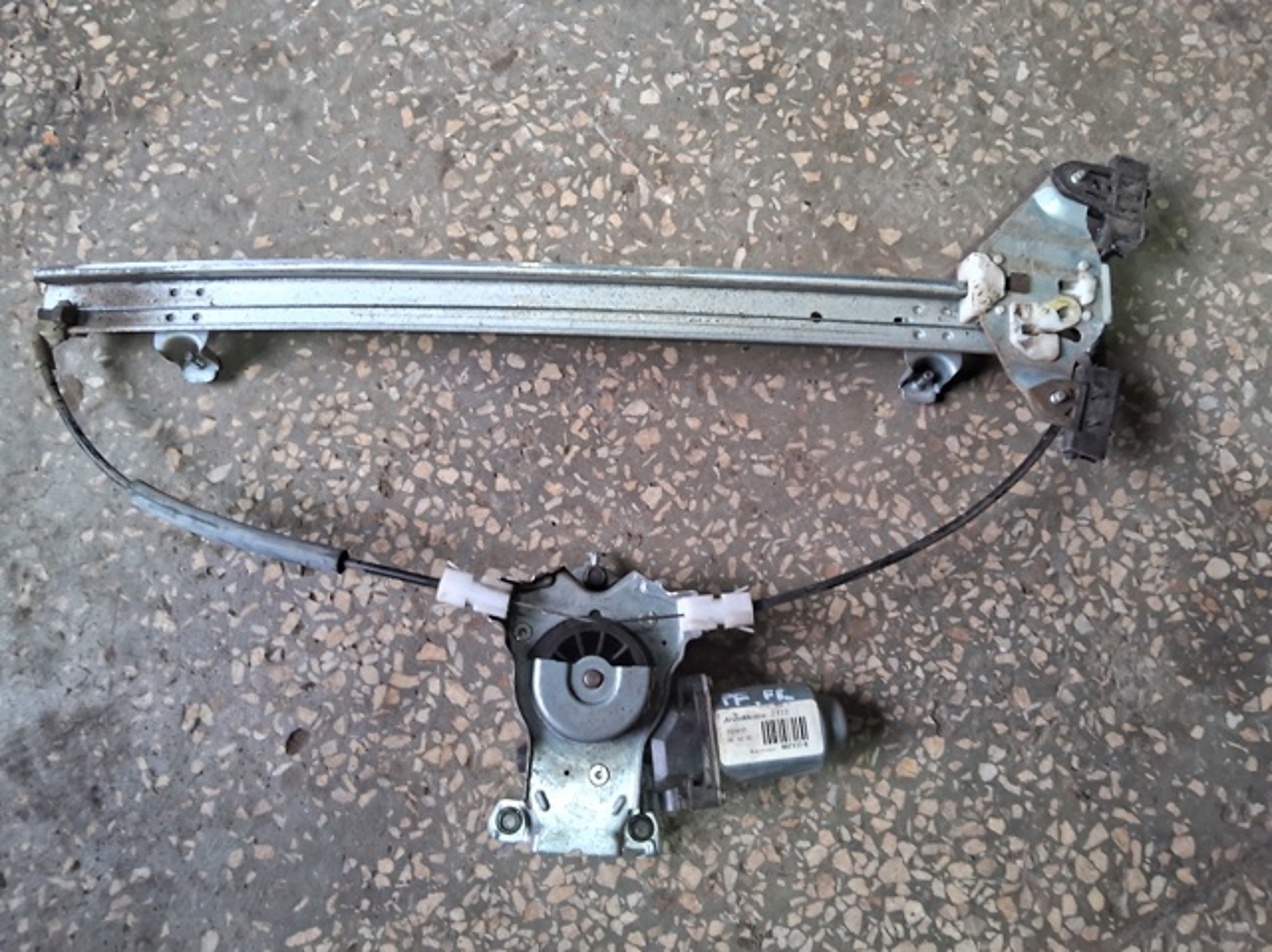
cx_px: 636
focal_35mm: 26
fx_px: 955
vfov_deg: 53.0
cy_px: 476
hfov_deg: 67.3
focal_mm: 3.98
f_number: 1.8
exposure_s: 1/33
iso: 400
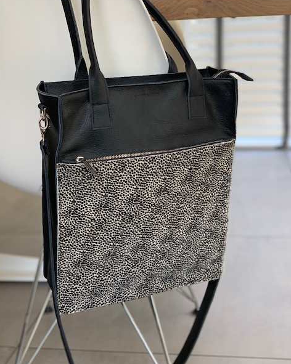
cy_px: 169
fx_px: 593
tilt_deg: -13.5
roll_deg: +2.3
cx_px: 144
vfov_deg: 34.2
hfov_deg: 27.6
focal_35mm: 55
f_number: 2.4
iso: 80
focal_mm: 6
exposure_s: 1/122
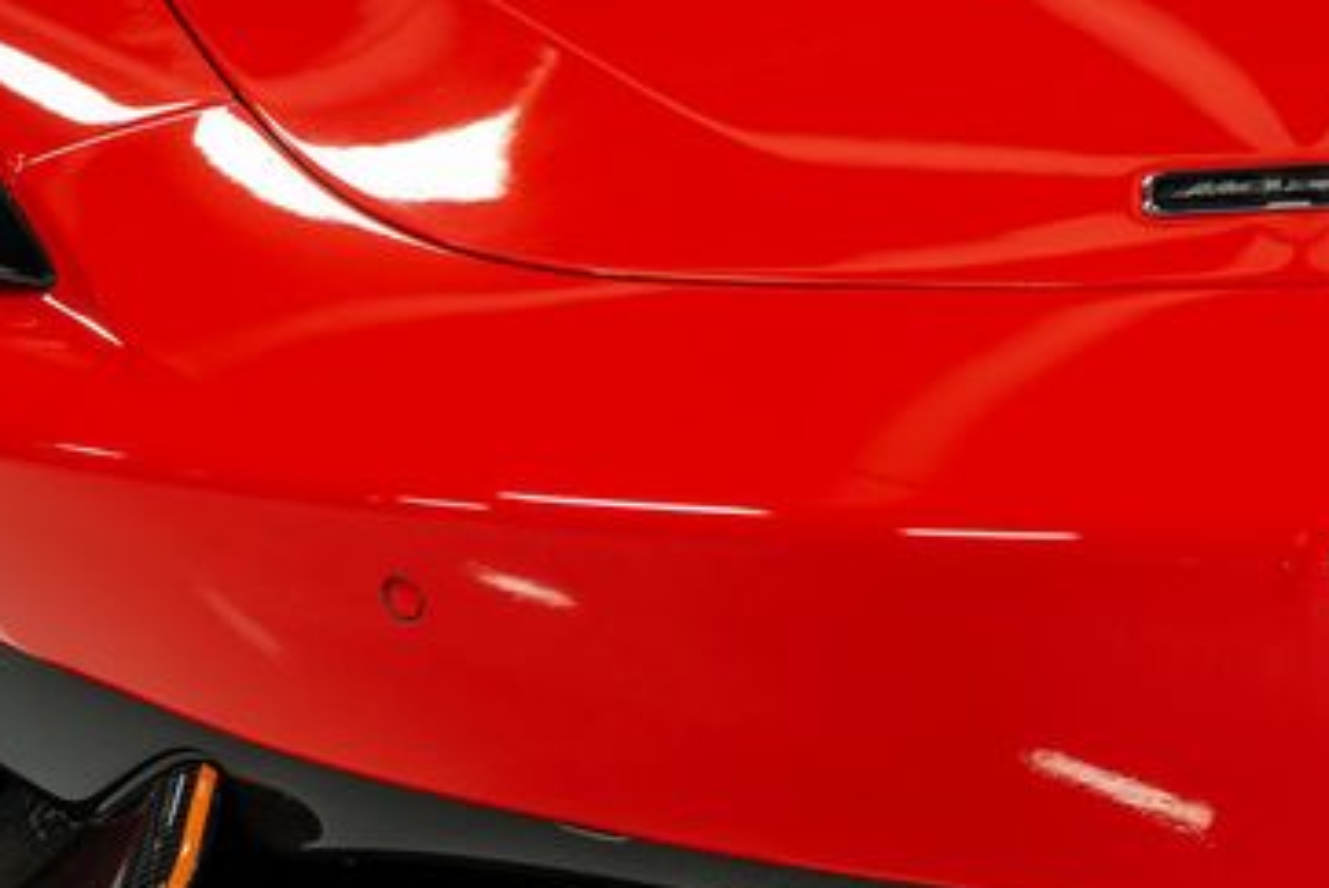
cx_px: 378
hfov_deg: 20.5
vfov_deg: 13.8
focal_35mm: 99
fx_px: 3658
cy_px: 637
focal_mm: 56
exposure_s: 1/60
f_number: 5
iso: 800
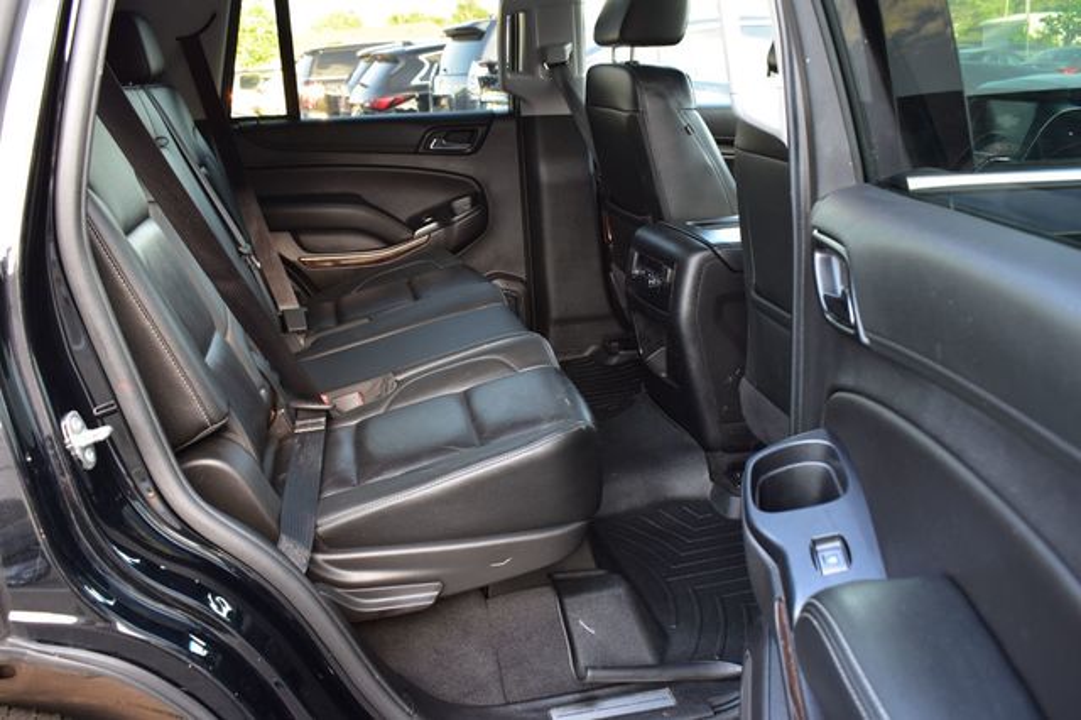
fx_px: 990
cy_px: 360
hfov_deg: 57.2
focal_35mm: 33
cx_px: 540
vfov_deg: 39.9
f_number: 6.3
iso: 400
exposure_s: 1/15
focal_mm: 22
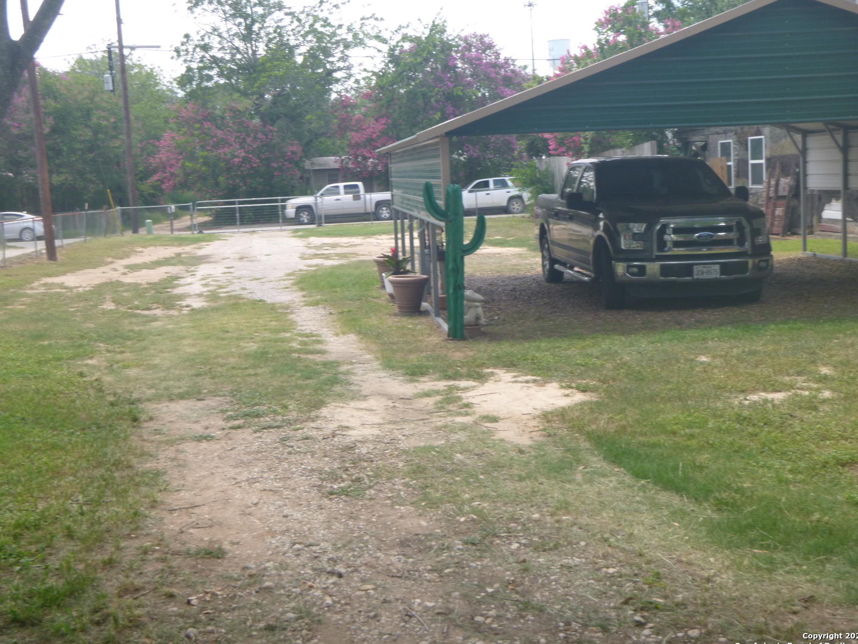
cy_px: 321
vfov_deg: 32.2
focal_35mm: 45
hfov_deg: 42.1
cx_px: 428
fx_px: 1115
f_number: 4.7
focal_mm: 7.9
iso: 100
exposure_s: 1/100
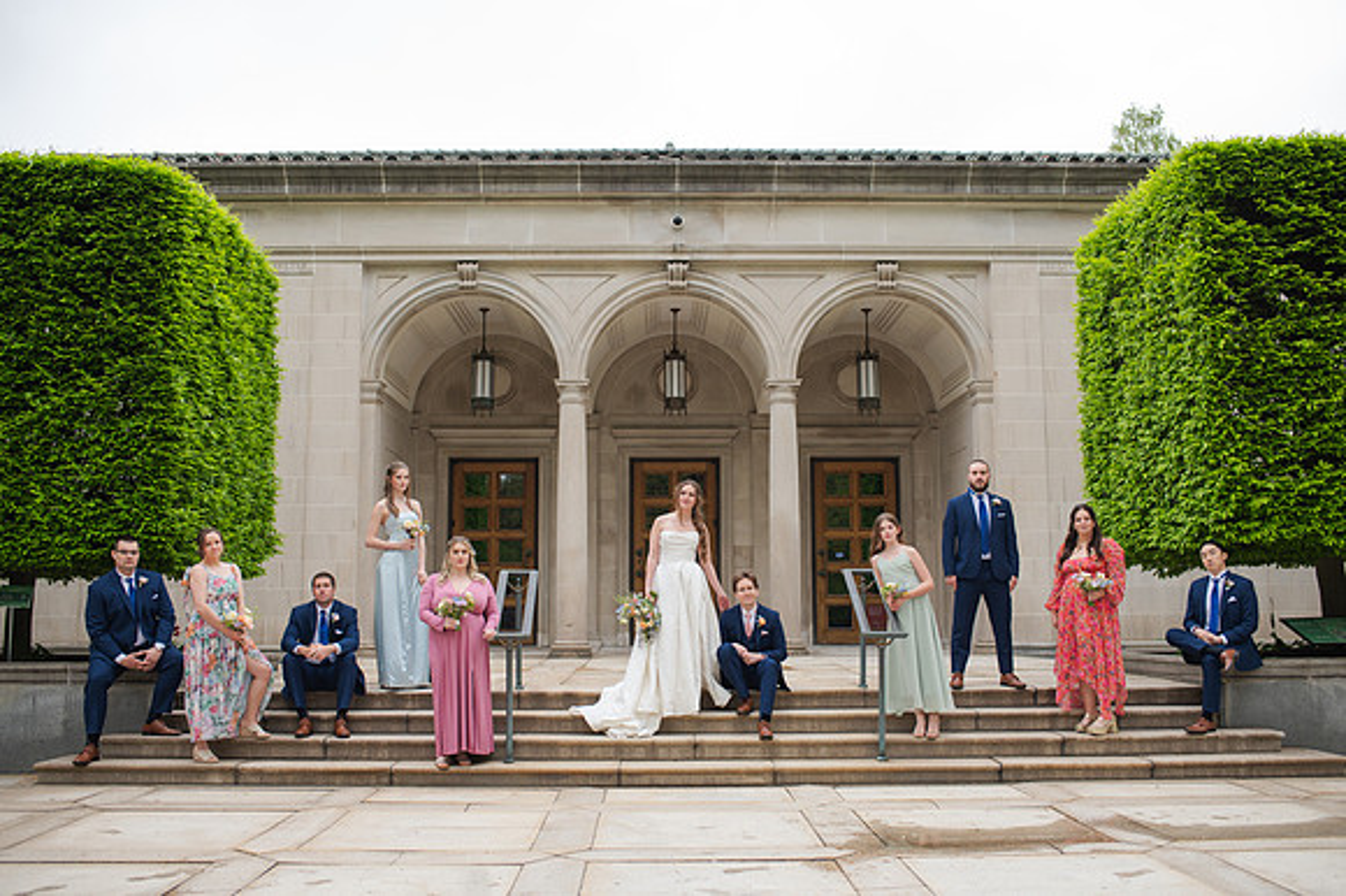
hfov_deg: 54.3
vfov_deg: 37.7
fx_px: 1313
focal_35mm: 35
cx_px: 671
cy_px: 448
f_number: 3.2
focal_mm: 35
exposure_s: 1/320
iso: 160
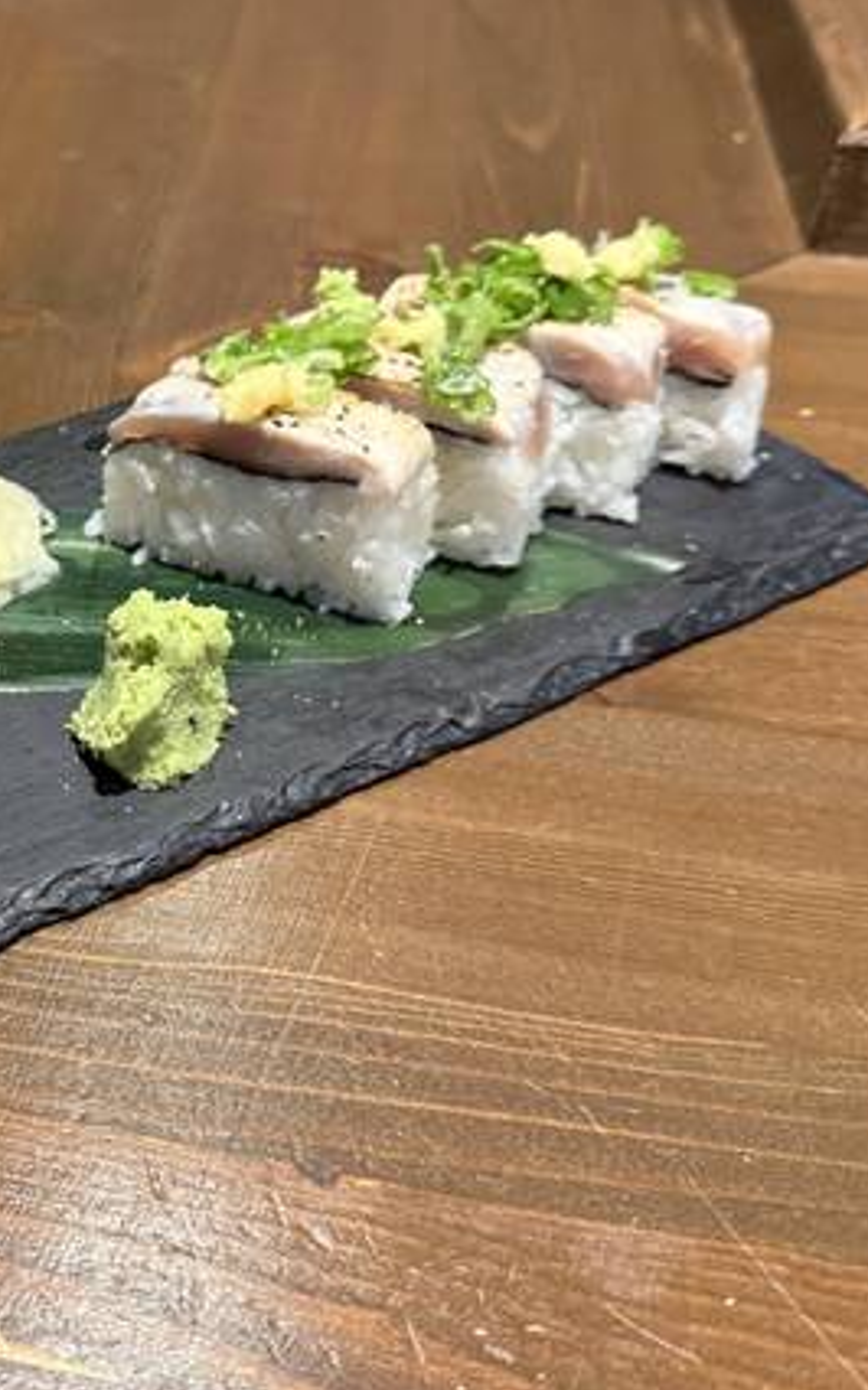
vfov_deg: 55.3
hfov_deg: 32.5
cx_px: -55
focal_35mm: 35
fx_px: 1326
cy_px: 705
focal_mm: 6.76
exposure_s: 1/60
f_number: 1.78
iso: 400
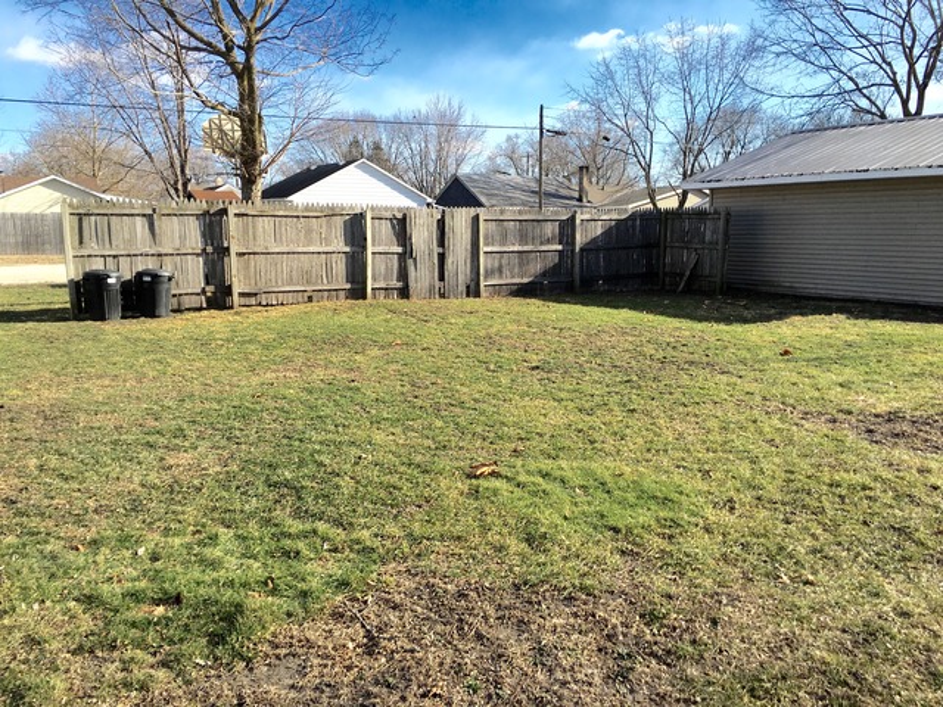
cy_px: 354
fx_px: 790
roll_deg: +0.0
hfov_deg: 61.7
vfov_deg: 48.2
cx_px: 472
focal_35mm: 29
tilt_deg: -8.3
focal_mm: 4.15
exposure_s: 1/1099
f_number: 2.2
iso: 25
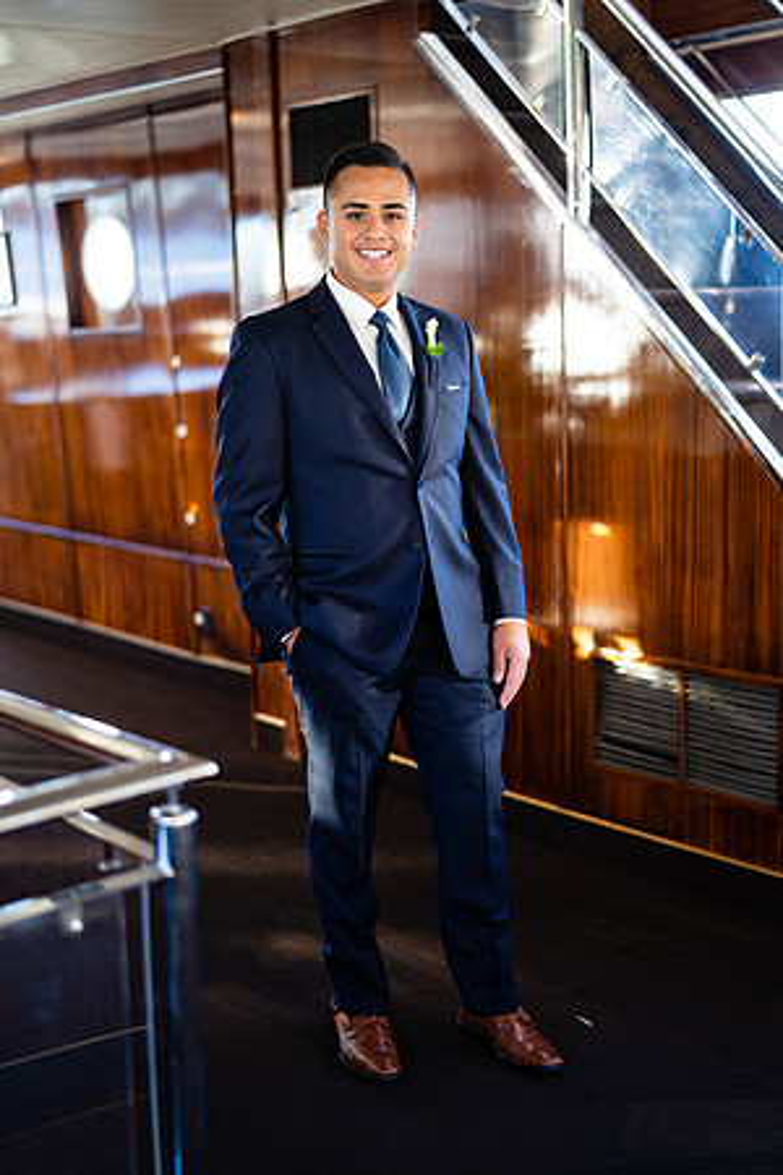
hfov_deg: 27.0
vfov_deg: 39.6
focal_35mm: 50
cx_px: 392
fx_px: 1631
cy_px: 588
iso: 160
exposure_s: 1/200
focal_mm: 50
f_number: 1.4
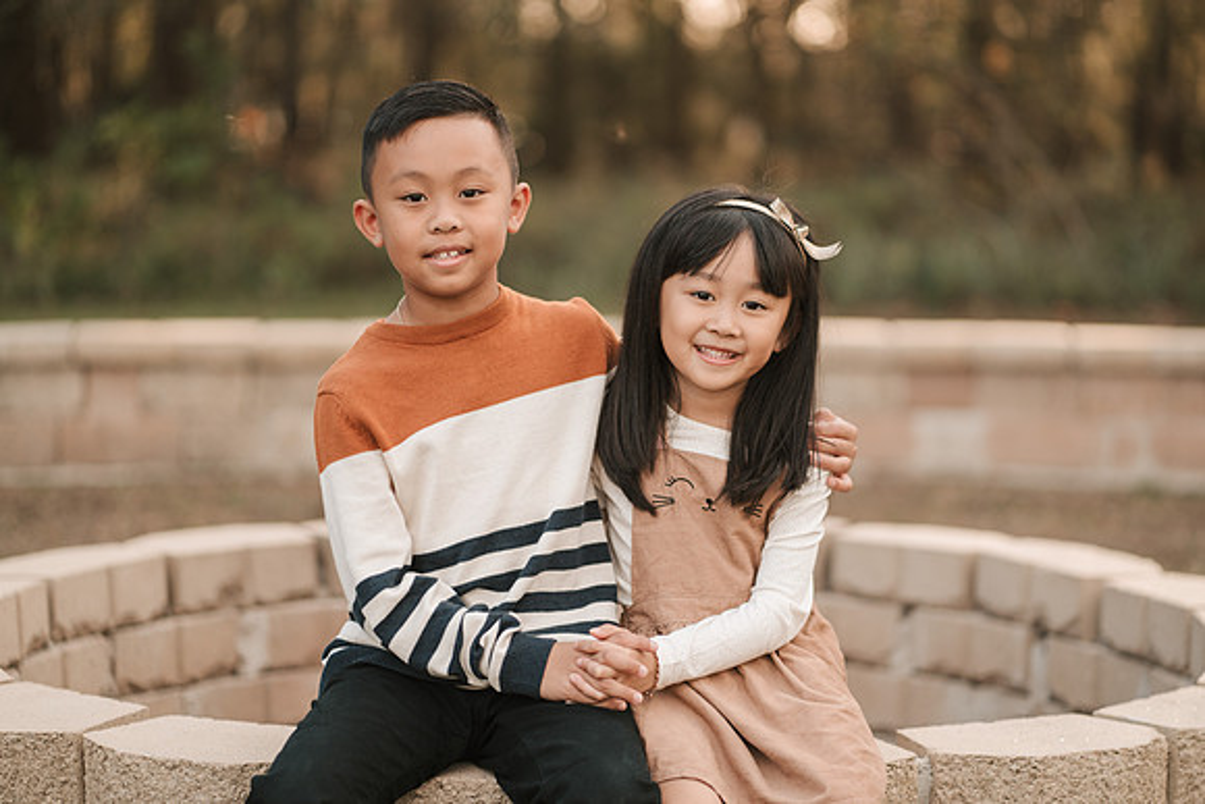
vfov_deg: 15.5
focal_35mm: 88
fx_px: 2963
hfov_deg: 23.0
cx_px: 616
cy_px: 402
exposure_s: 1/500
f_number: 2
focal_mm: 85
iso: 160
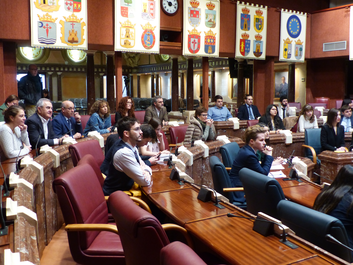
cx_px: 176
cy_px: 132
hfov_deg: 50.1
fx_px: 377
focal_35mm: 37
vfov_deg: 38.7
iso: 400
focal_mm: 6.6
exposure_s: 1/20
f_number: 2.8
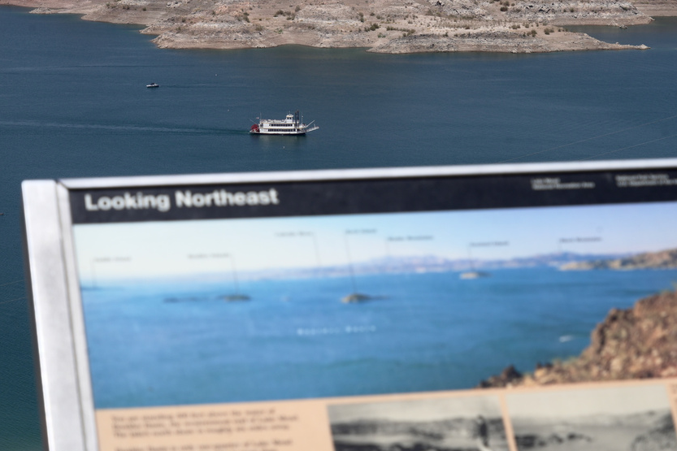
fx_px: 2218
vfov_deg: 11.6
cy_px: 181
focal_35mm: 118
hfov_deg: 17.3
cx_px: 396
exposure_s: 1/800
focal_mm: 96
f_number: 10
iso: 160
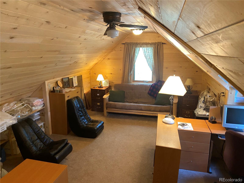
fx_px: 183
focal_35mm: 26
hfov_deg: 67.3
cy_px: 92
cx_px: 122
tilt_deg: -12.8
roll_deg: +0.8
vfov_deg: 53.1
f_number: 1.8
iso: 320
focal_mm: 4.25
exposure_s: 1/60
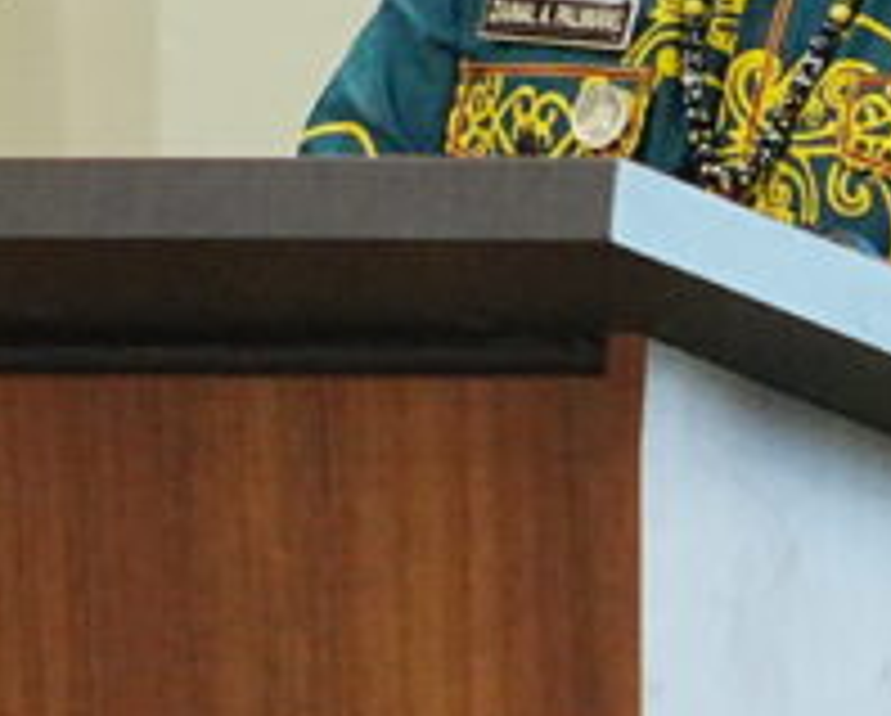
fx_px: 30740
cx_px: 702
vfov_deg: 1.3
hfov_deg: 1.7
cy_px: -394
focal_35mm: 1164
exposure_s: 1/125
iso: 5000
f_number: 6.3
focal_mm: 240
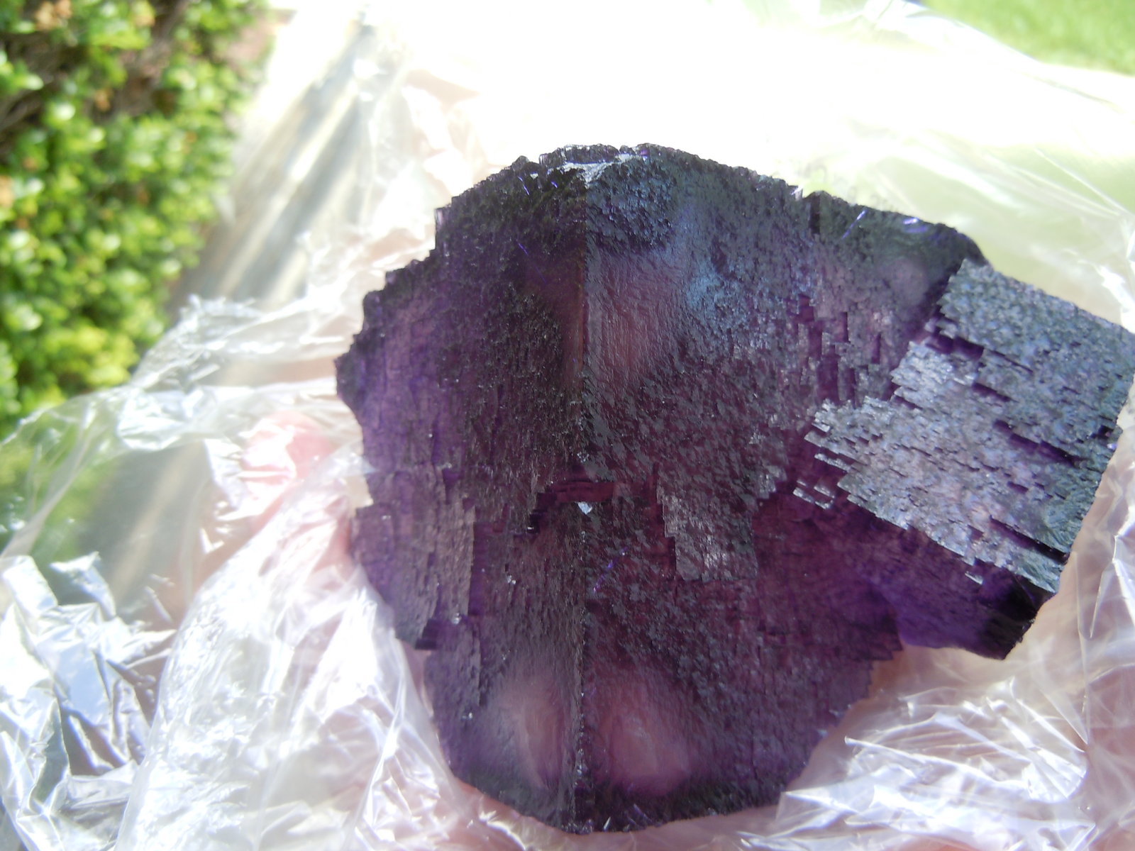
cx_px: 568
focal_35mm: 30
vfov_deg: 46.8
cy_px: 426
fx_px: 984
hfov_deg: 60.0
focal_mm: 5.4
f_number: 3.5
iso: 100
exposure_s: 1/80
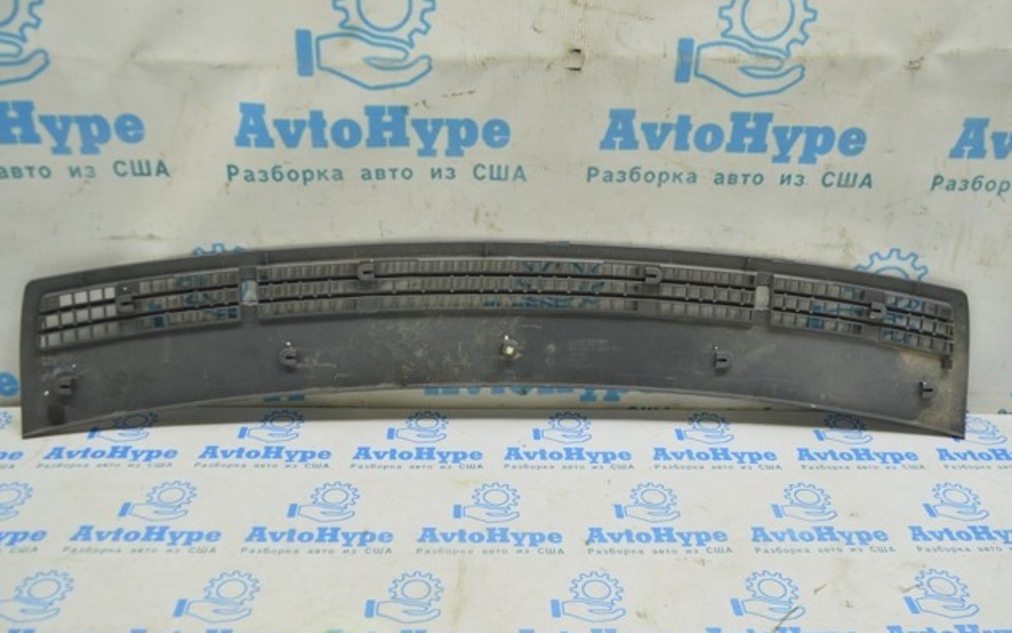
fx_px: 980
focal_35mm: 36
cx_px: 507
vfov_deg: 35.8
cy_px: 324
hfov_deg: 54.6
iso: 400
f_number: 5.6
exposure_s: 1/20
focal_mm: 23
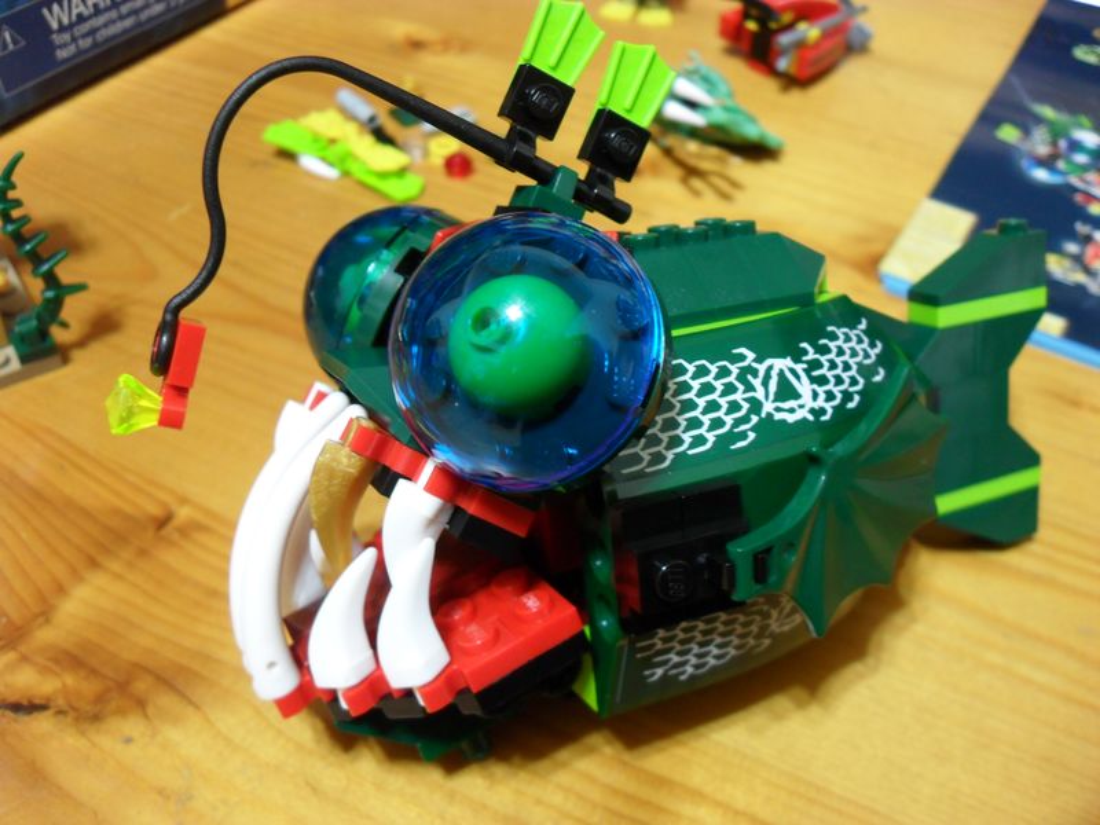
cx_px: 550
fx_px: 1112
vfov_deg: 40.7
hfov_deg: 52.6
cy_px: 412
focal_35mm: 35
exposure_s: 1/6
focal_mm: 6.2
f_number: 2.8
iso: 200
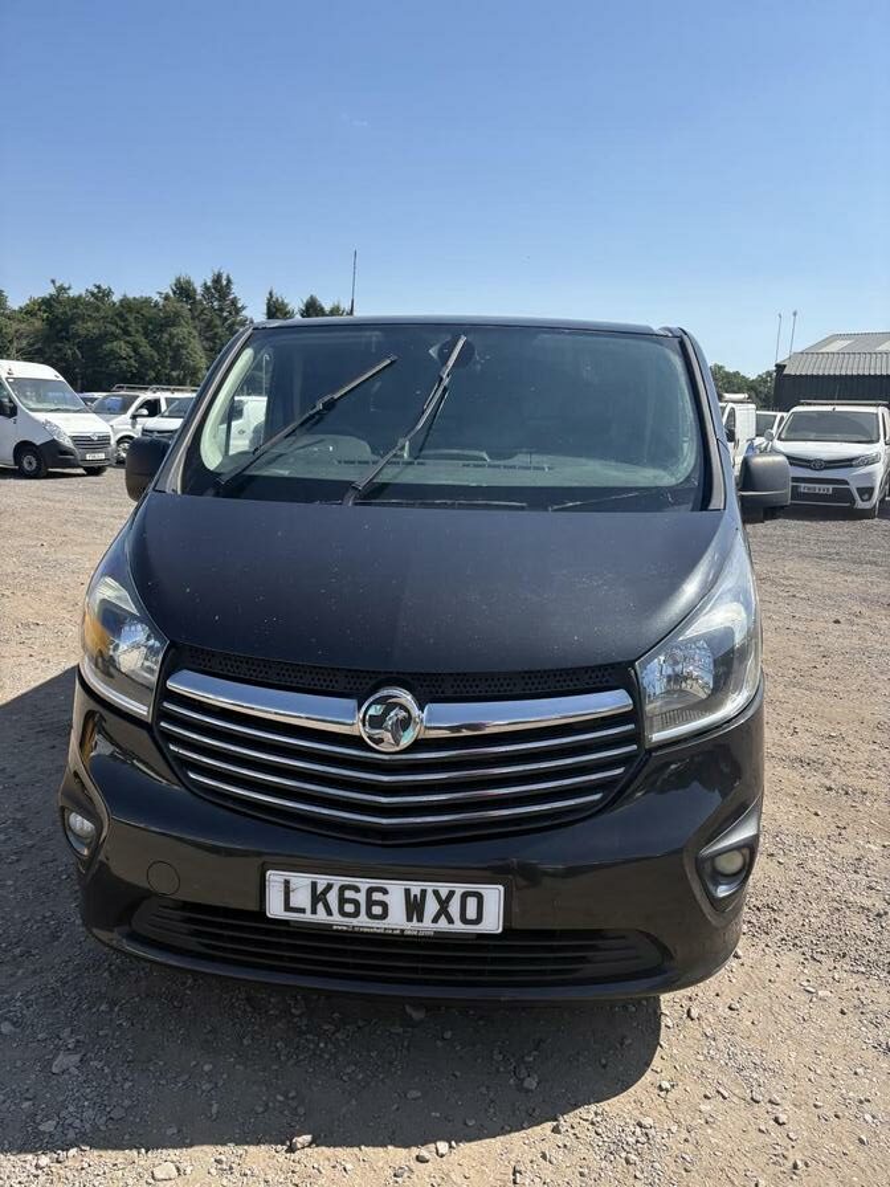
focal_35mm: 26
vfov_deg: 67.3
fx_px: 891
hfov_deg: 53.1
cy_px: 594
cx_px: 445
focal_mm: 5.96
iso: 50
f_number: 1.6
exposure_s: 1/2451
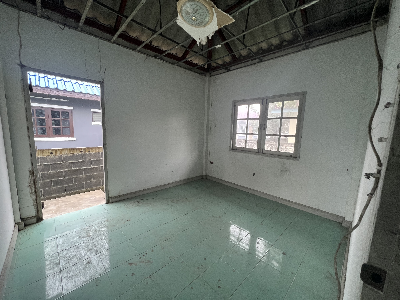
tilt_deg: -8.0
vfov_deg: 89.9
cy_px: 150
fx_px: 150
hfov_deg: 106.2
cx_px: 200
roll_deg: -2.5
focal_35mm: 13
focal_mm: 1.57
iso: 250
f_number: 1.8
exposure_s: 1/99
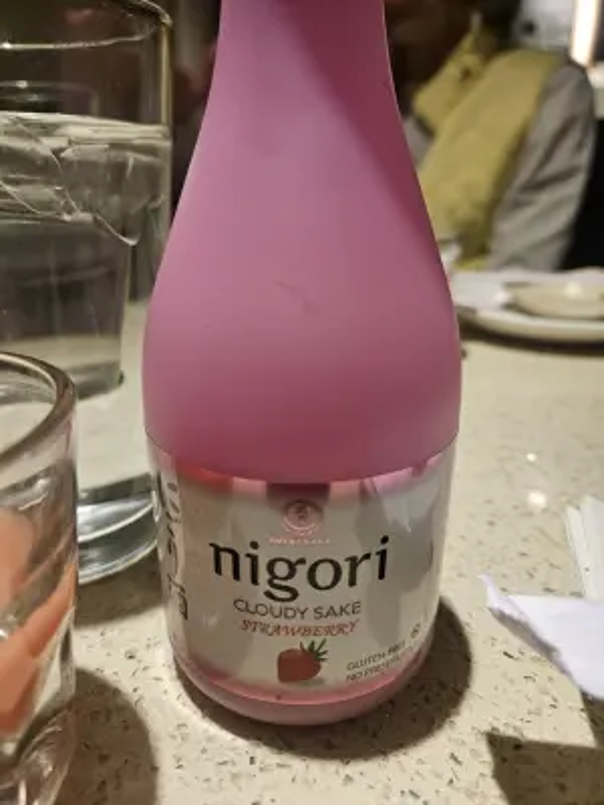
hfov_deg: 58.9
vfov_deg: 73.9
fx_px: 535
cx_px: 302
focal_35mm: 23
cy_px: 402
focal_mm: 5.4
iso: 640
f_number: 1.8
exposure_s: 1/60
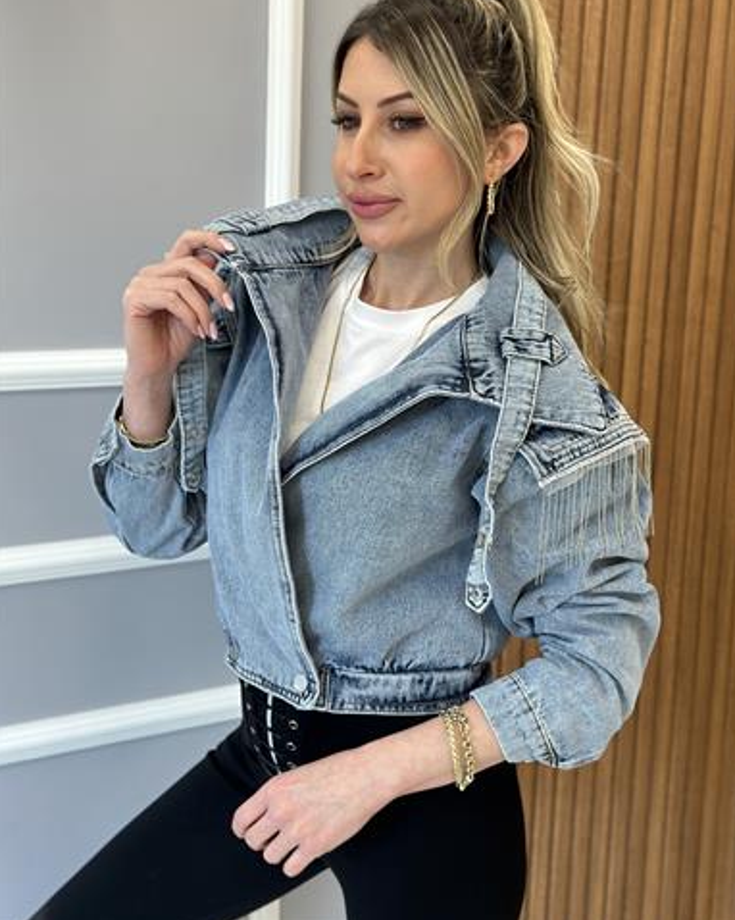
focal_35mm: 51
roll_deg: -2.0
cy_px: 429
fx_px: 1388
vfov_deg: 36.7
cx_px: 368
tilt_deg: -10.0
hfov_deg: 29.7
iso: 100
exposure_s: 1/100
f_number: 1.78
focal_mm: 6.86
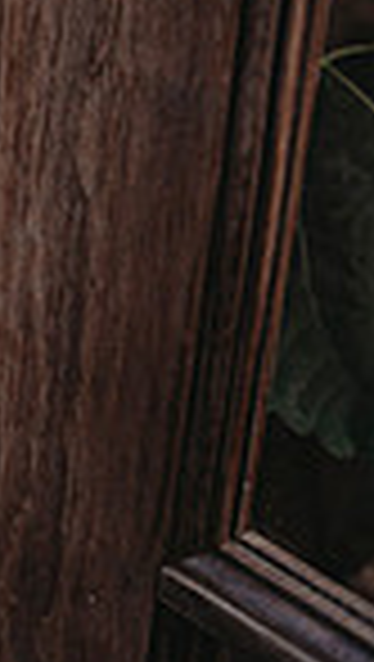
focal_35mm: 120
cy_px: 155
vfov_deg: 17.7
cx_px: -802
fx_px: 2110
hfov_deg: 8.3
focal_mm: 29
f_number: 2.8
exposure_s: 1/125
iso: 200
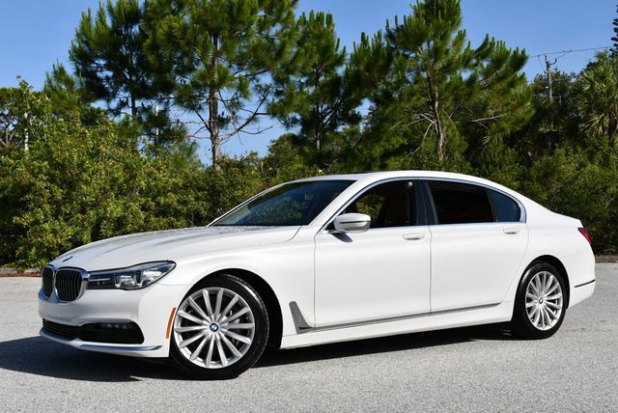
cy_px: 206
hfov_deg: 41.1
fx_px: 825
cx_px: 309
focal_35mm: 48
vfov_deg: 28.1
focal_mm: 24
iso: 100
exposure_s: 1/320
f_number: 9
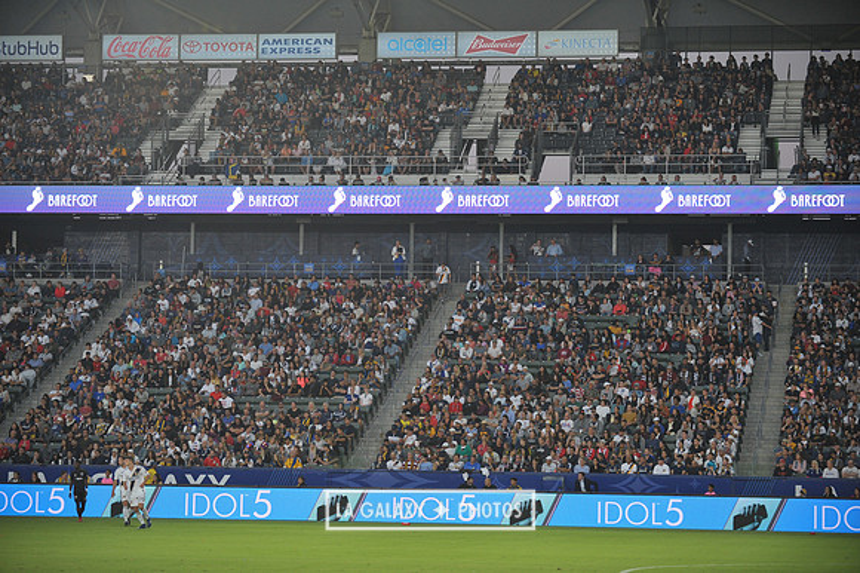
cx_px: 430
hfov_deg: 17.7
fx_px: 2769
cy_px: 286
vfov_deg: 11.8
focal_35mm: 116
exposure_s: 1/1000
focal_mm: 116
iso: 1250
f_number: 2.8
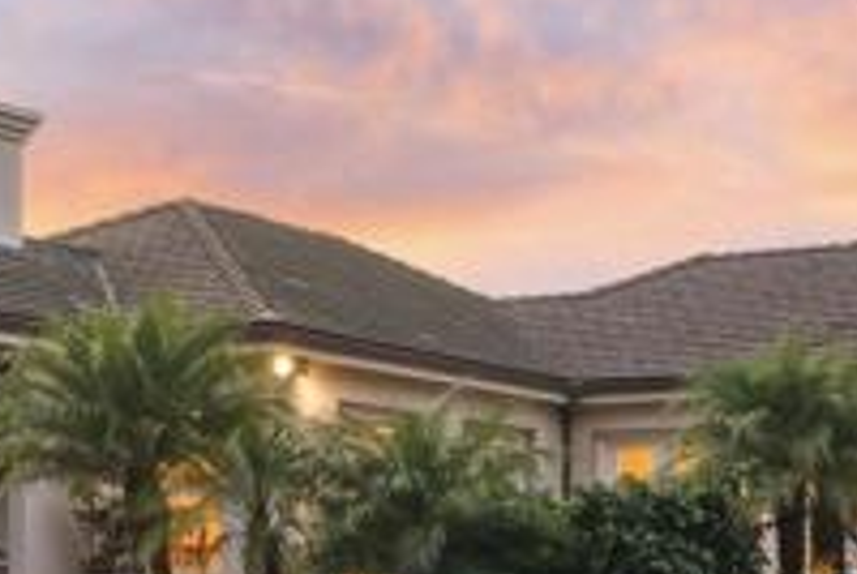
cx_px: 686
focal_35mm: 96
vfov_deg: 14.2
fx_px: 2289
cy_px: 454
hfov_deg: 21.0
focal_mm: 30
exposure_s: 1/1.67
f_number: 8
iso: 500
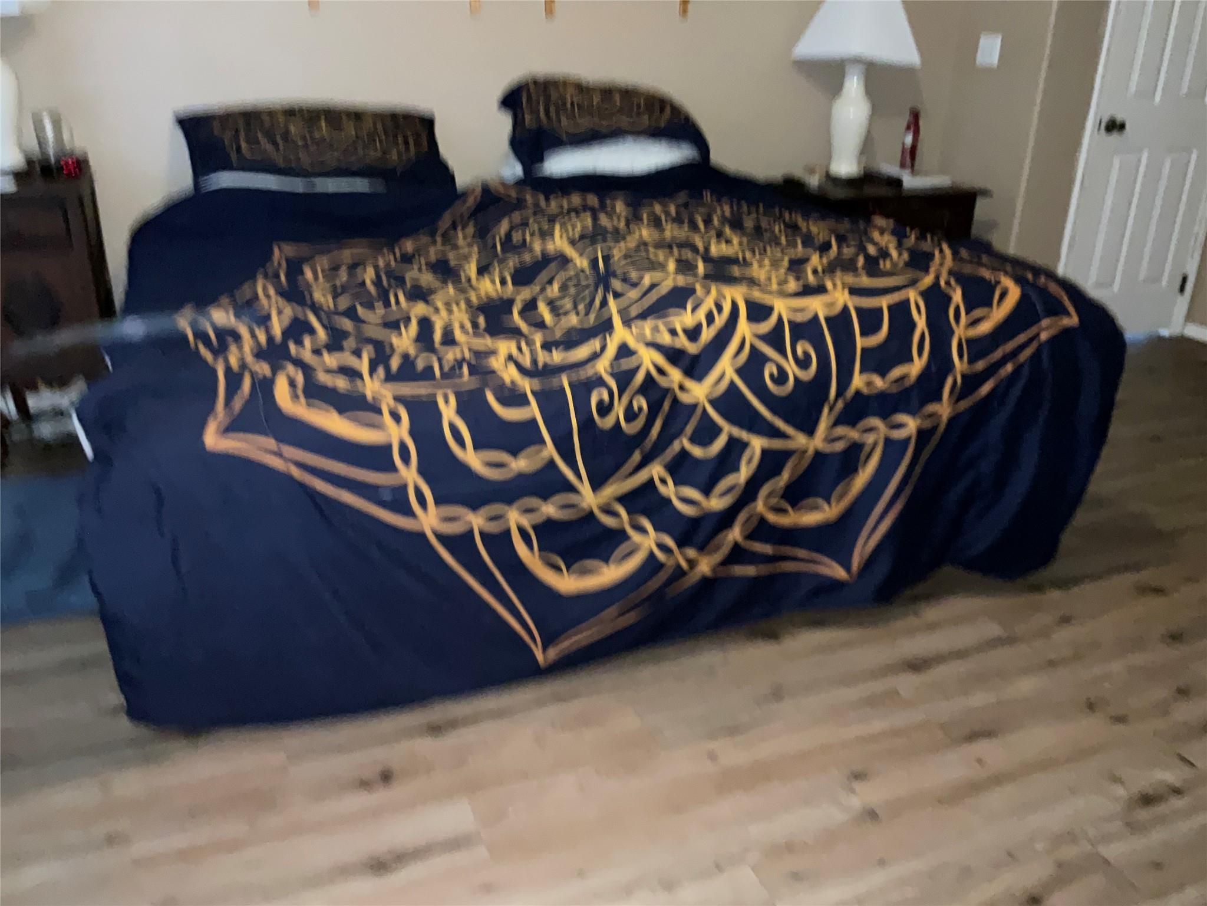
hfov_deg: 61.7
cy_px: 453
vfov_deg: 48.2
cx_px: 604
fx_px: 1011
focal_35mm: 29
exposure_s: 1/16
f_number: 1.8
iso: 250
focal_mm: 3
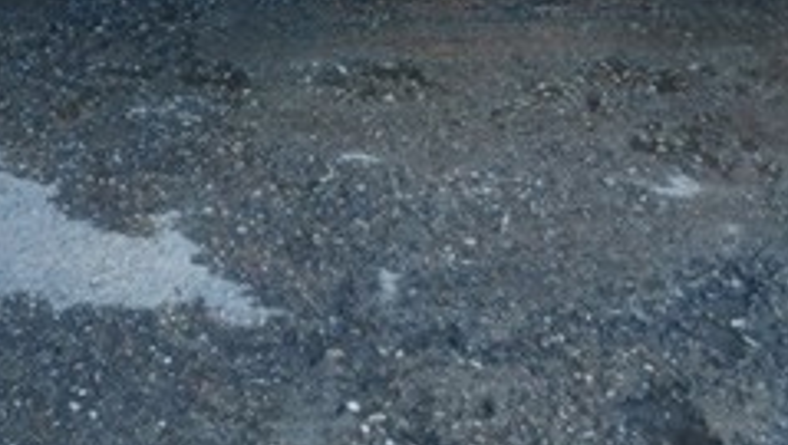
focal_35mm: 91
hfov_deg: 23.2
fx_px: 1903
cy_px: -323
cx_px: 227
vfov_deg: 12.3
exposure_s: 1/120
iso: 50
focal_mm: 5.23
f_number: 1.8
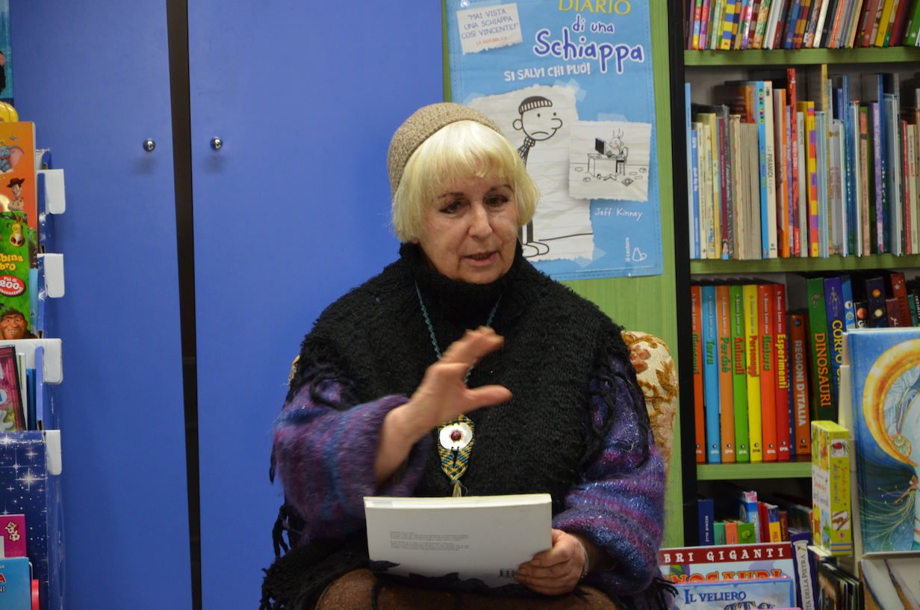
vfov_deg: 8.7
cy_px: 305
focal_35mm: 158
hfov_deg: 13.1
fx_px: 4017
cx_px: 460
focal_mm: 105
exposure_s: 1/50
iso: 800
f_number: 5.6
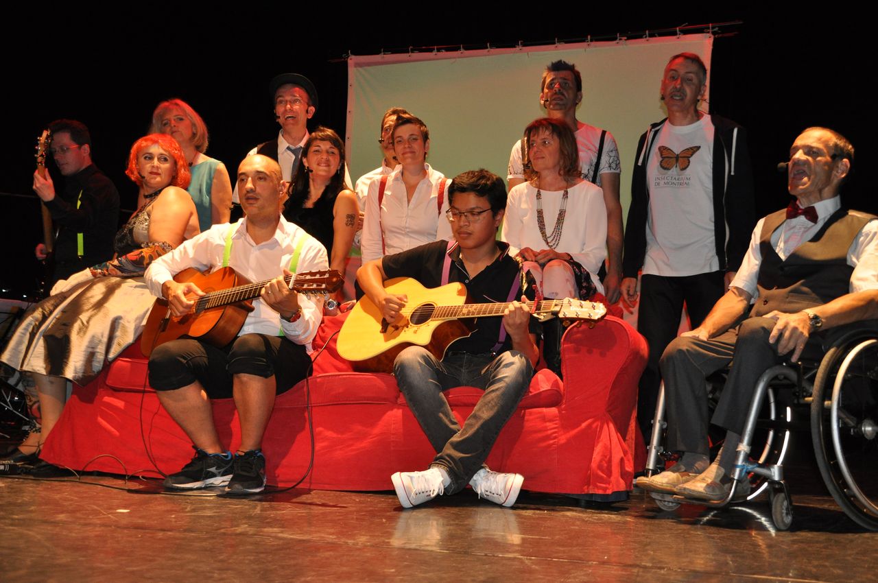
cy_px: 292
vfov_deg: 34.1
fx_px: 950
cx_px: 439
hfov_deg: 49.6
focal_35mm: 39
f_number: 4
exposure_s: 1/60
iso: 800
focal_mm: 26
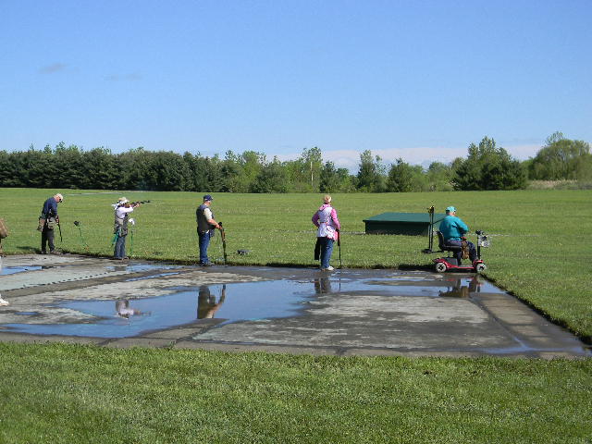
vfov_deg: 30.9
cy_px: 222
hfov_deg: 40.4
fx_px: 804
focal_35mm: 47
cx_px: 296
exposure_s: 1/801
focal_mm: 8.6
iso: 80
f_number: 3.9
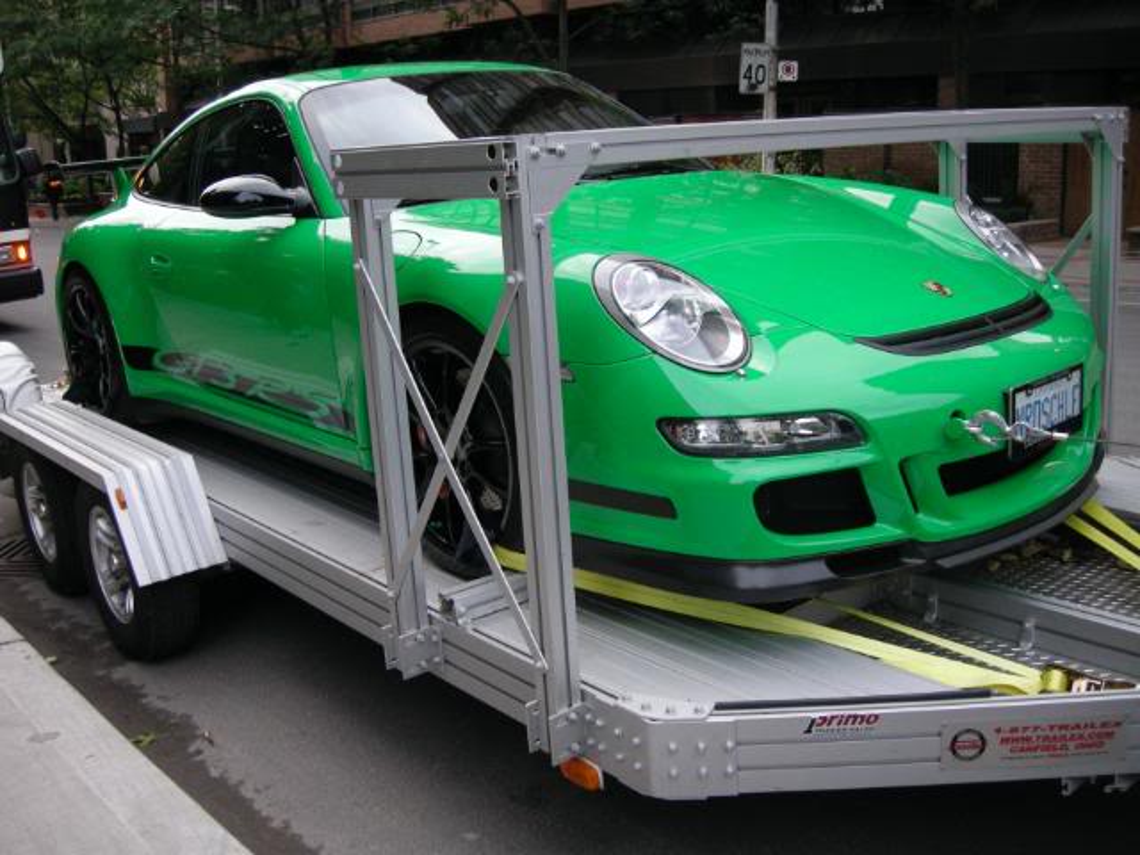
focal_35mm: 36
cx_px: 570
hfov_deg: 51.4
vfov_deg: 39.7
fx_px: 1186
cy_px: 428
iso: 147
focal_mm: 7.5
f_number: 2.7
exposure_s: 1/58.2
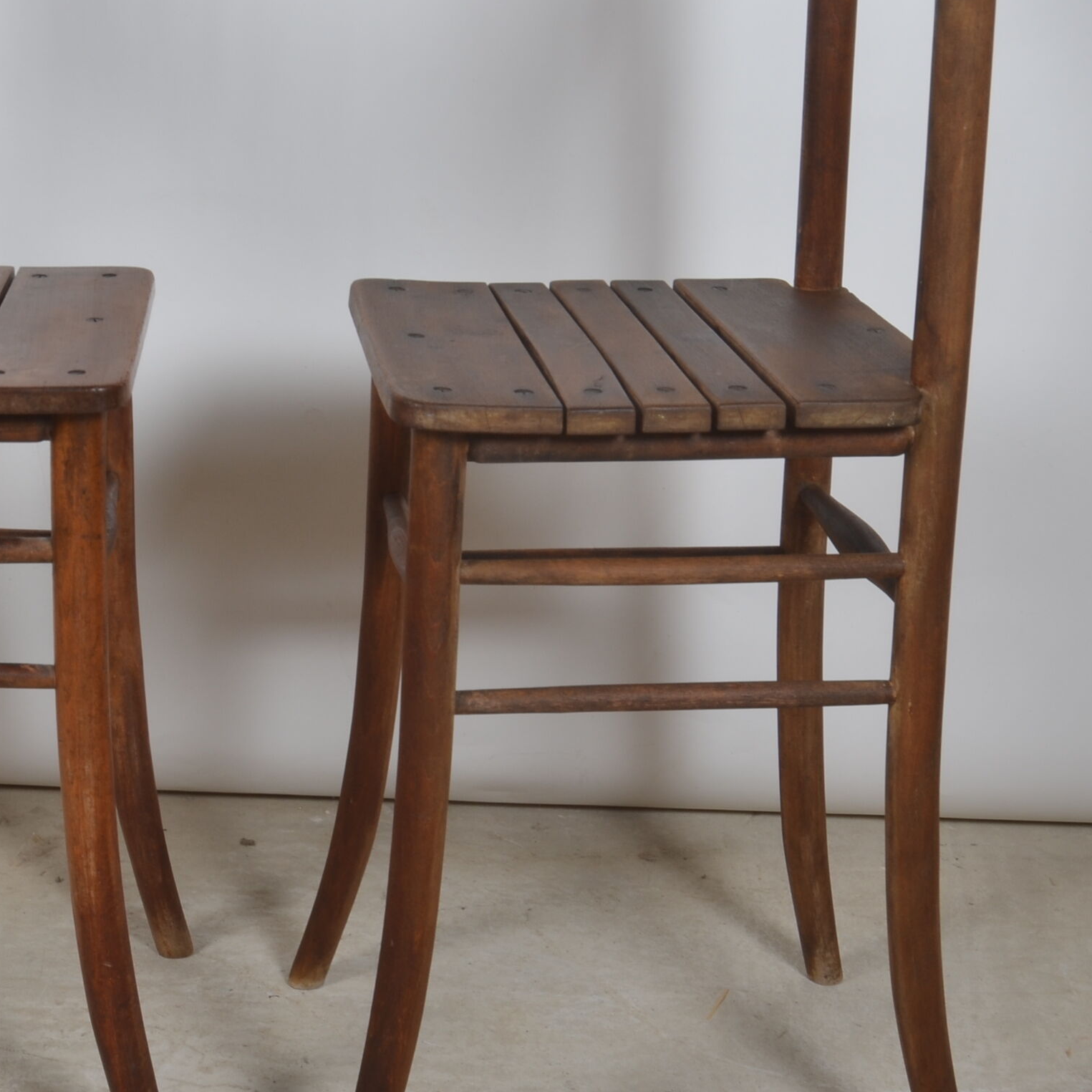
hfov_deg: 23.2
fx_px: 2641
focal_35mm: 74
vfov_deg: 23.3
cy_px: 399
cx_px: 294
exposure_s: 1/125
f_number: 14
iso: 100
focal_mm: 24
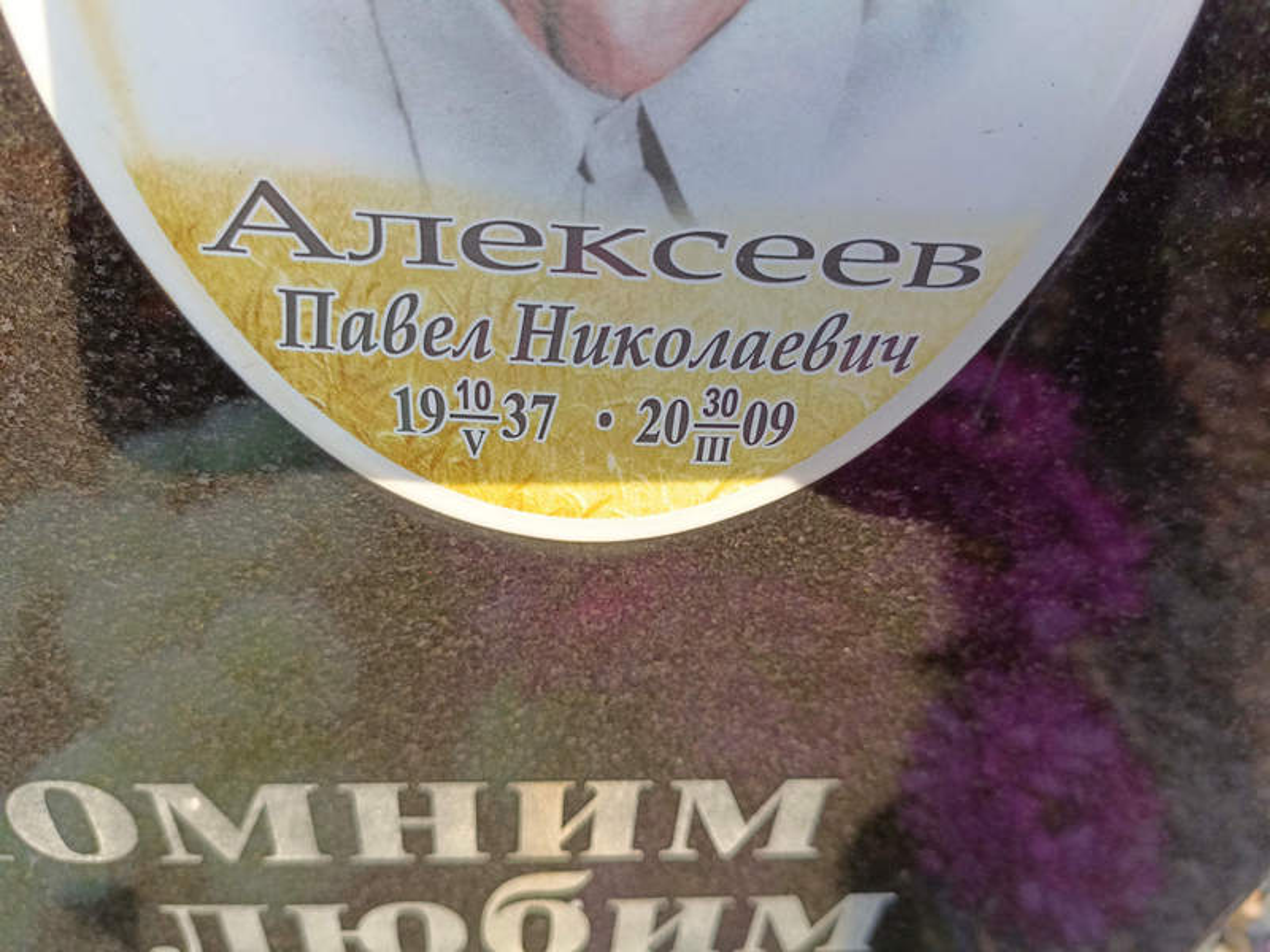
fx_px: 917
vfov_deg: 54.9
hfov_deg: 69.4
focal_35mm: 25
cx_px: 635
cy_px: 476
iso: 112
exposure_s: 1/250
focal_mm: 4.76
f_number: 1.69
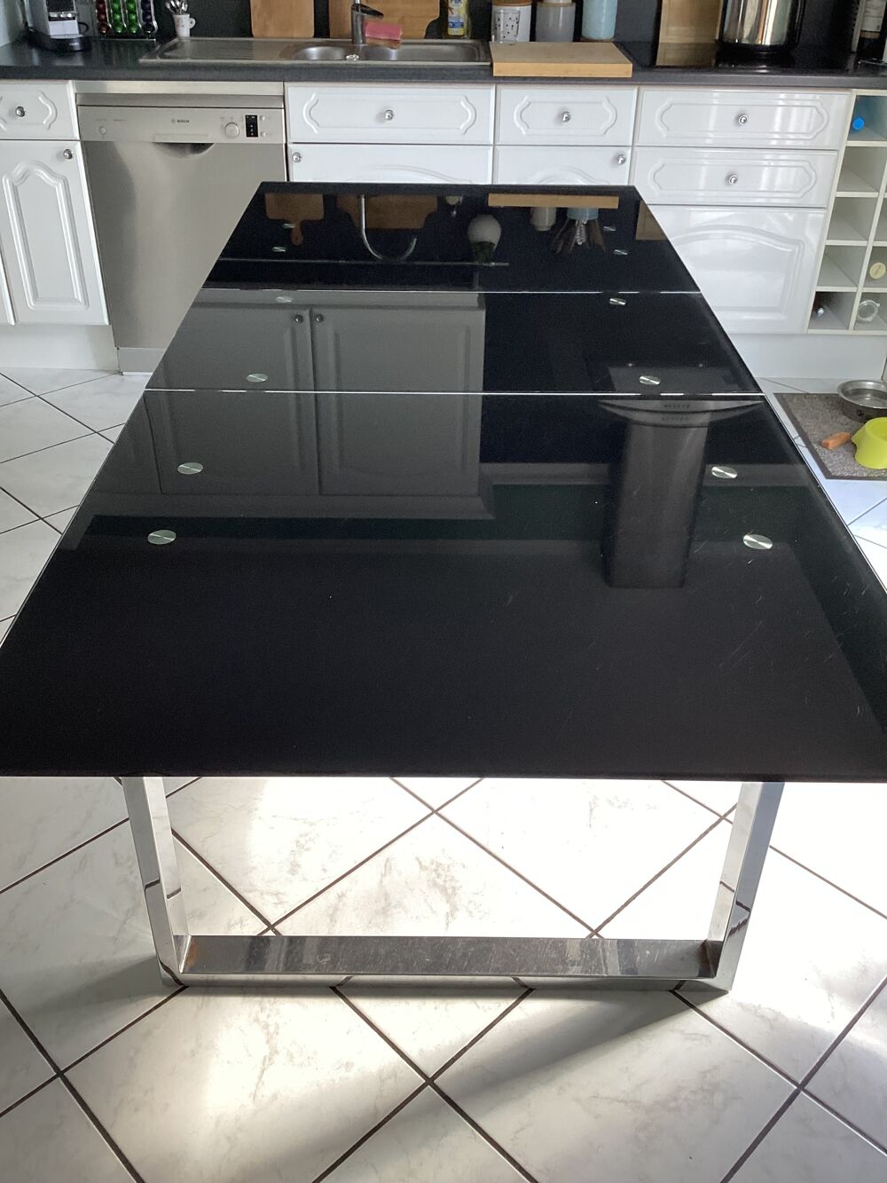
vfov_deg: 58.3
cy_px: 592
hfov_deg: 45.4
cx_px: 444
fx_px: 1059
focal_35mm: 31
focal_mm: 3.3
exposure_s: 1/120
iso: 80
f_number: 2.4
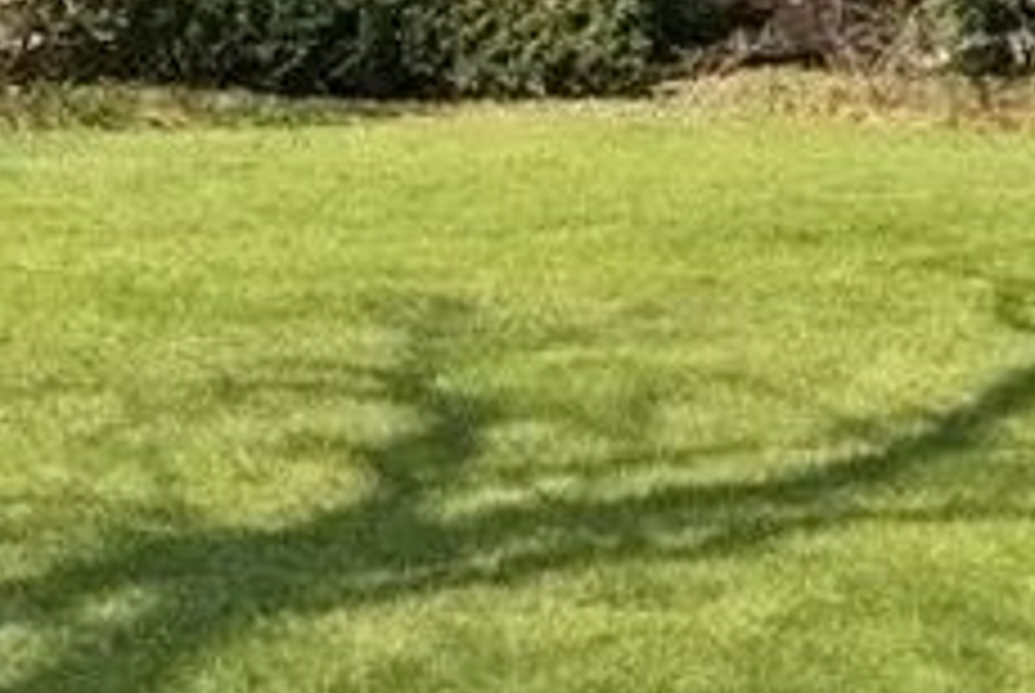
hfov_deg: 21.6
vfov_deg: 16.5
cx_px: -477
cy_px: -110
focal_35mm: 80
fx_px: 2303
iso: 200
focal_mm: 12
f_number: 8
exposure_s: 1/250
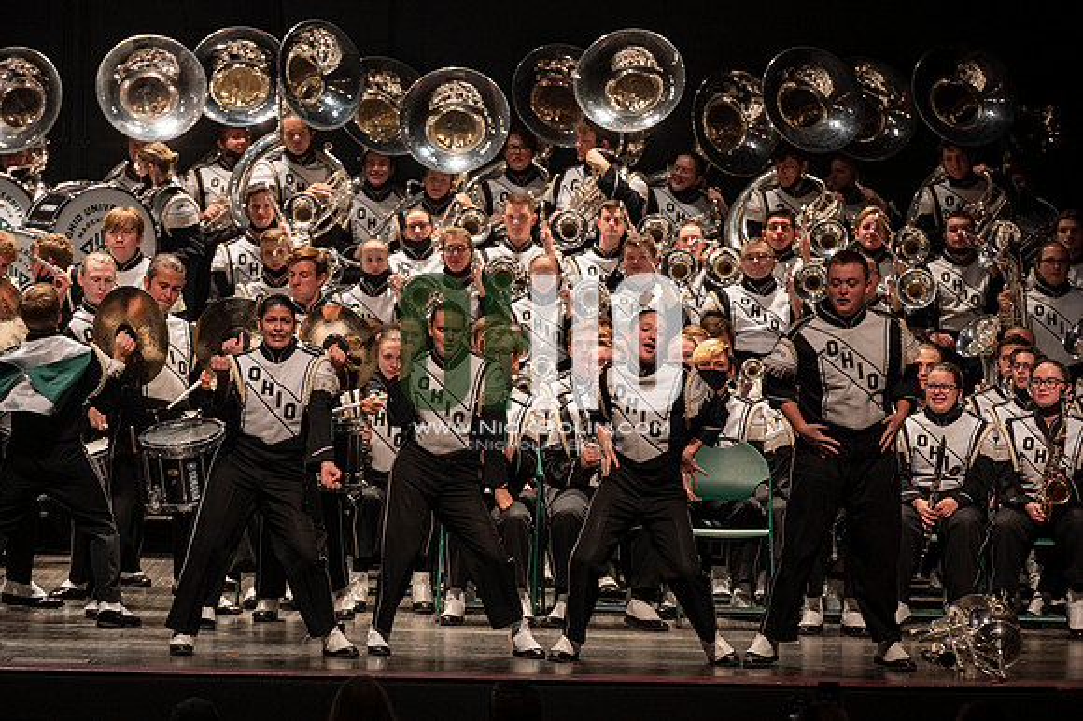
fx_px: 6013
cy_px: 360
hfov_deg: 10.3
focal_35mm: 200
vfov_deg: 6.9
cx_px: 542
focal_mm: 200
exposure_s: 1/500
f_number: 3.5
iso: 1250
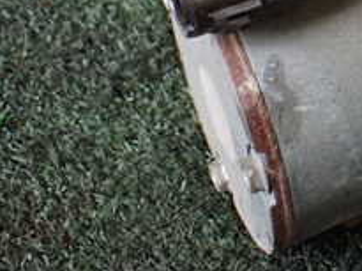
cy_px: -62
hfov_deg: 20.4
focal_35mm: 88
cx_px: 470
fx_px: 919
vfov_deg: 16.0
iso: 800
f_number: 2.3
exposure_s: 1/80
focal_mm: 5.4
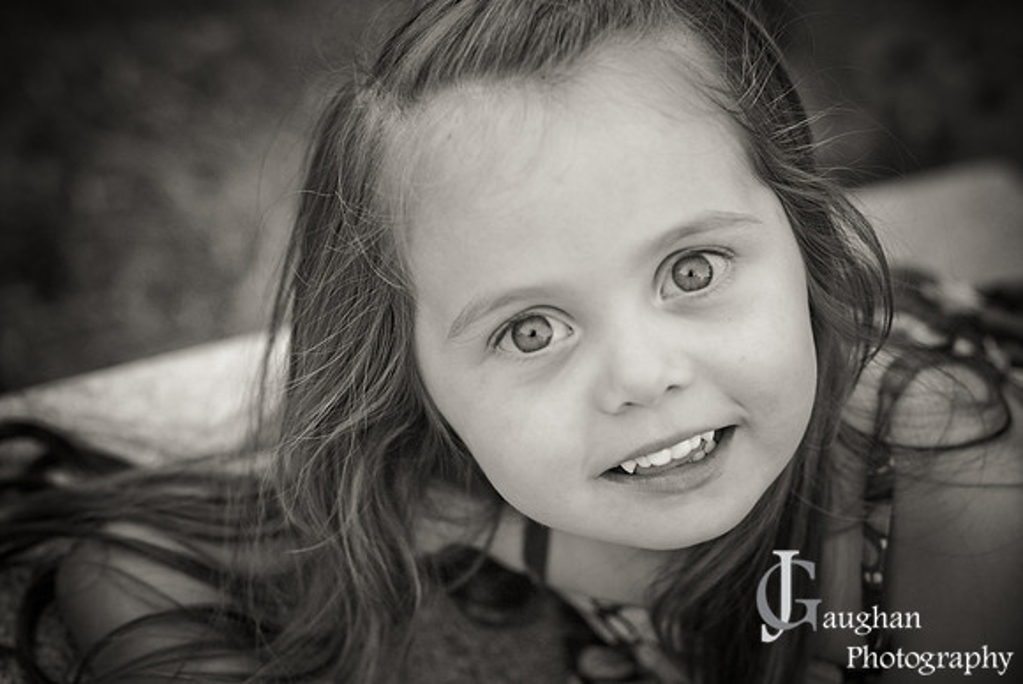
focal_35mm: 75
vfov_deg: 18.2
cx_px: 512
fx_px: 2133
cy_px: 342
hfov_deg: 27.0
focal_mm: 50
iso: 500
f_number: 2.8
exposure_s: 1/250
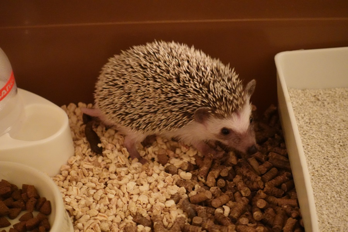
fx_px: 677
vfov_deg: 19.5
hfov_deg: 28.8
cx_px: 174
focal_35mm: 70
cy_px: 116
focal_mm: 25.7
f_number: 2.8
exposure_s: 1/8
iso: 4000
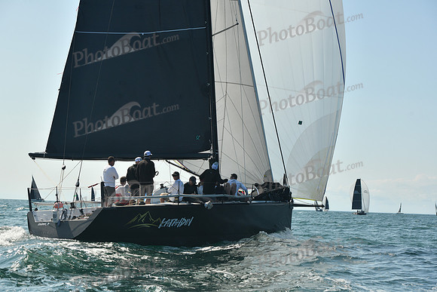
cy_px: 146
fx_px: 850
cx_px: 218
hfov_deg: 28.8
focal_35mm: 70
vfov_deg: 19.5
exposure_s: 1/640
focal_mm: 70
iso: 320
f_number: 7.1
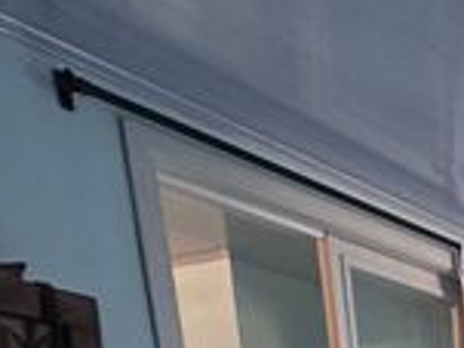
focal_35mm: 62
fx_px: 830
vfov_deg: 16.9
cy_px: 711
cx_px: 693
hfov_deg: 24.4
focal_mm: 2.22
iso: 160
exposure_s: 1/99
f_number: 2.2
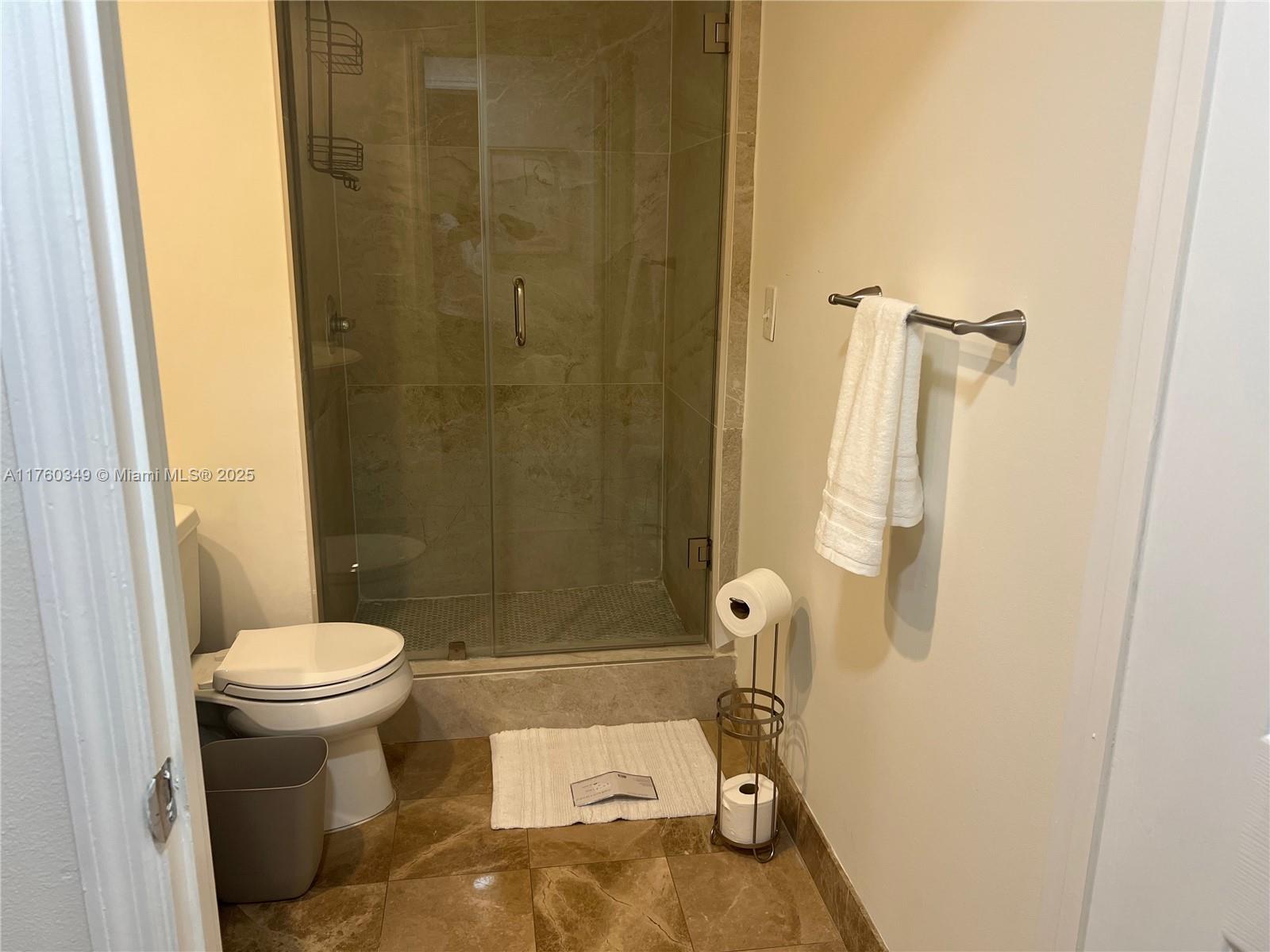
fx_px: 954
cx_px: 635
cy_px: 476
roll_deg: -0.8
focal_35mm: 26
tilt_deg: -15.5
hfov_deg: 67.3
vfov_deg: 53.1
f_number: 1.5
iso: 125
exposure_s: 1/120
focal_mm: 5.7
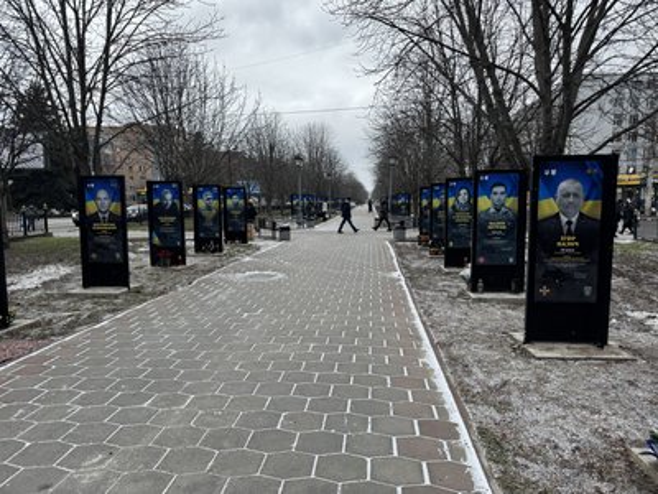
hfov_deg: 71.6
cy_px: 247
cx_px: 329
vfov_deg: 56.8
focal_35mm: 24
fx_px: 456
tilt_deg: -5.6
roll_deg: +0.8
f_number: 1.78
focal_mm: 6.76
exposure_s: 1/121
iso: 100
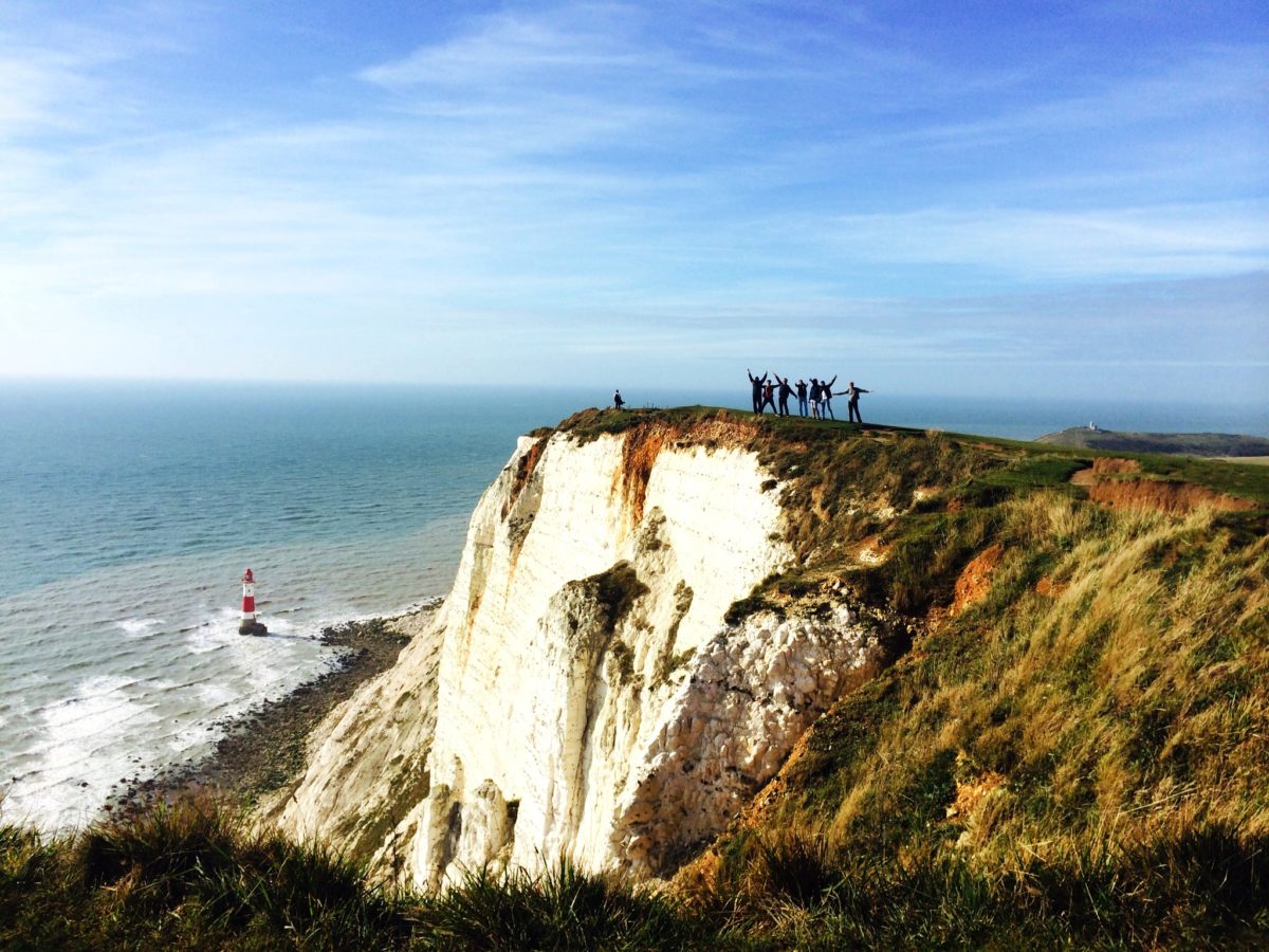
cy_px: 476
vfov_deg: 46.8
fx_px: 1100
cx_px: 634
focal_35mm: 30
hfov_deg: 60.0
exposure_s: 1/3731
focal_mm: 4.12
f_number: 2.2
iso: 40
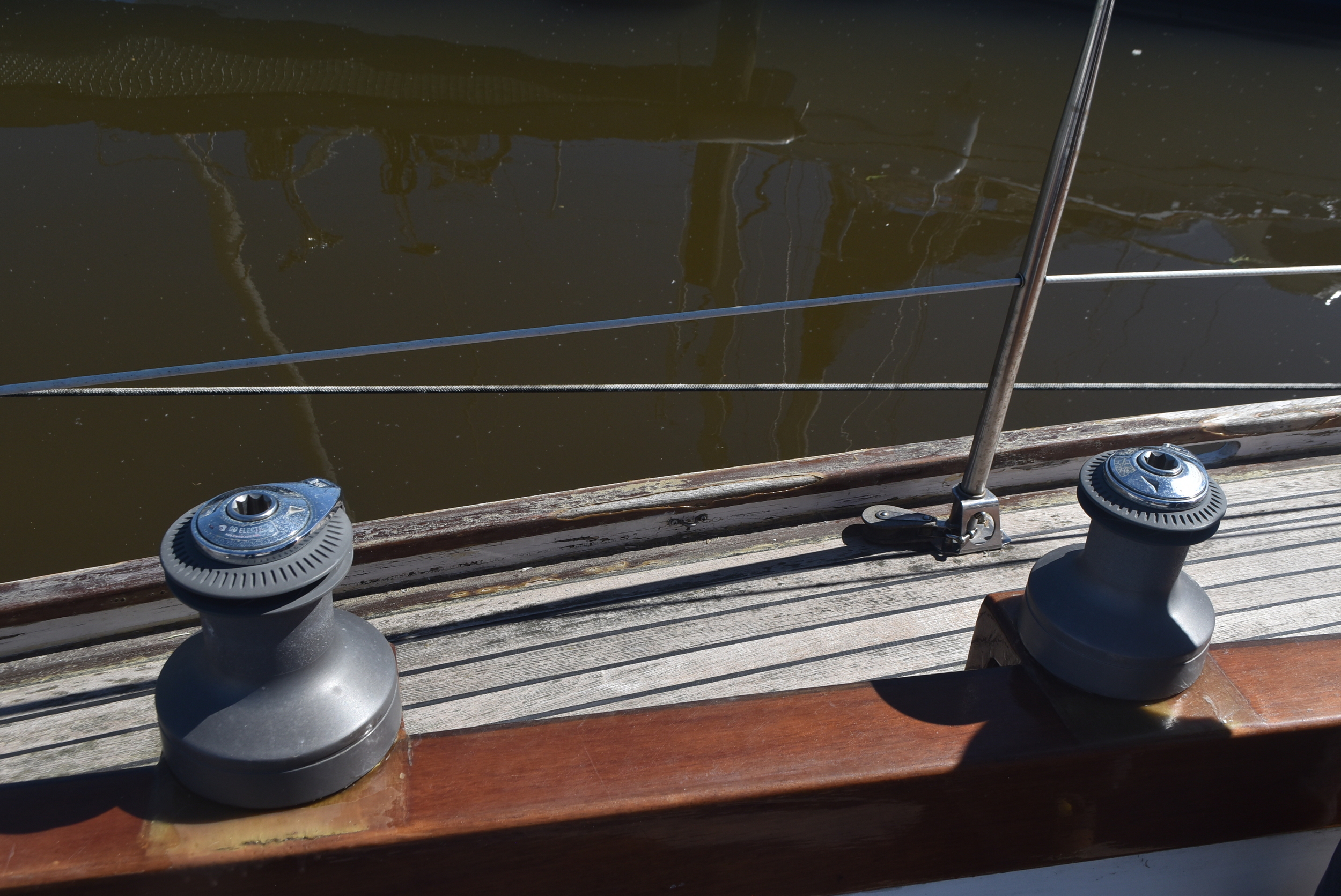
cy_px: 448
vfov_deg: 36.9
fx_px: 1342
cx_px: 670
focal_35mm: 36
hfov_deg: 53.1
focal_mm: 24
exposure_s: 1/400
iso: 200
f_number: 10
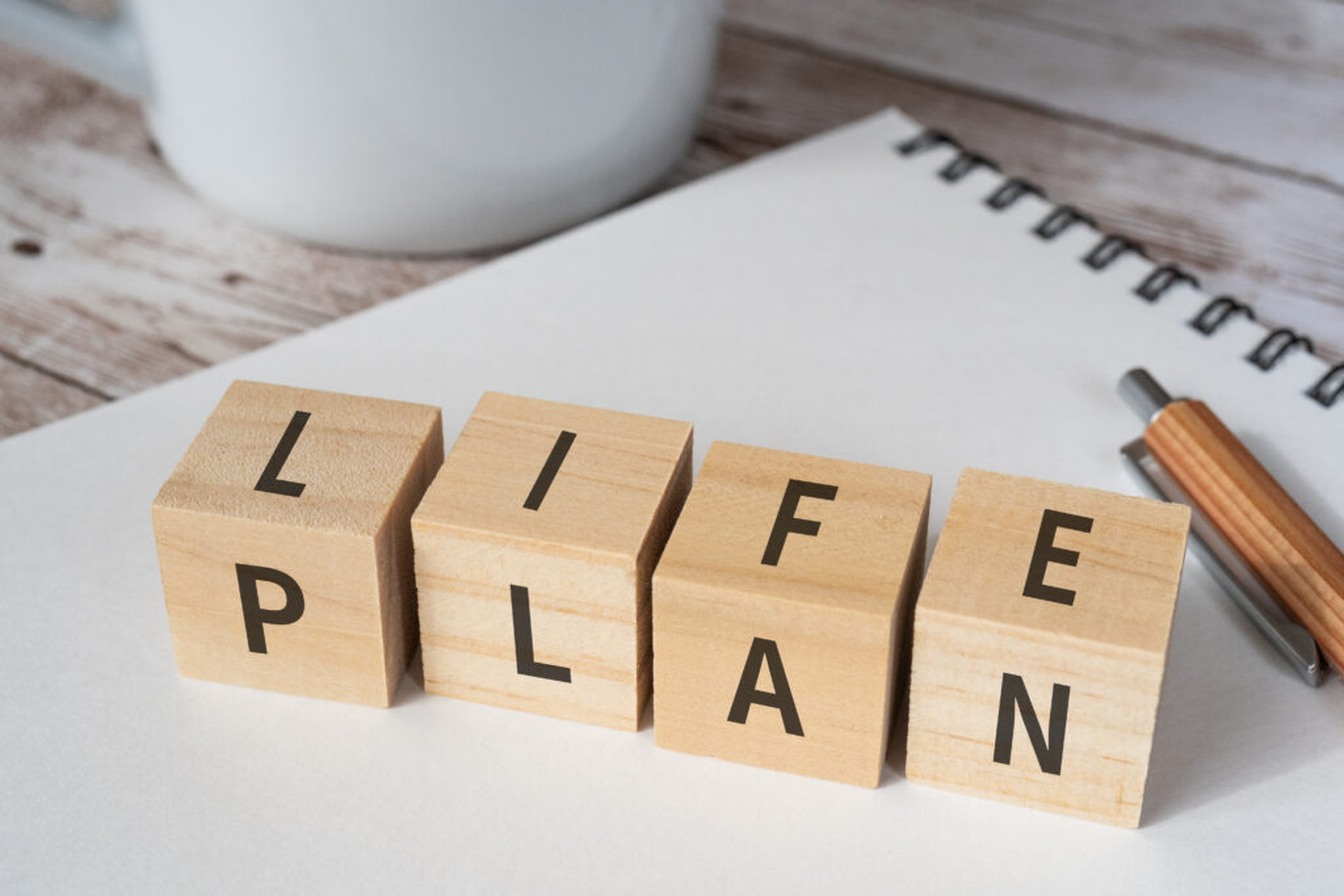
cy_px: 448
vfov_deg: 27.0
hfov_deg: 39.6
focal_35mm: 50
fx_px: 1867
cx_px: 672
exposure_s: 1/50
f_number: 11
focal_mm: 50
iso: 1000
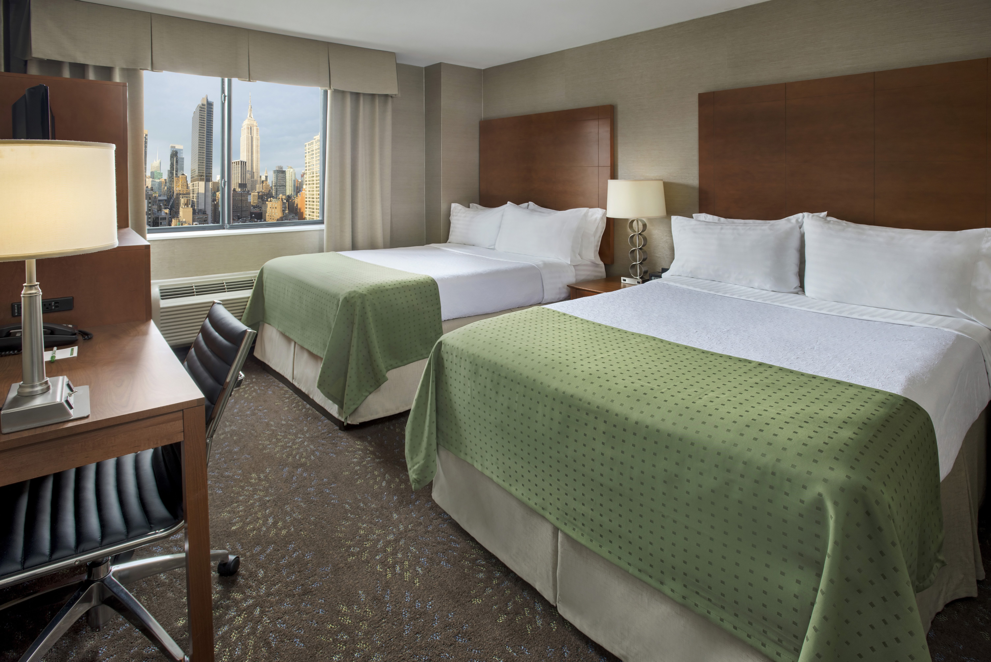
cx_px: 496
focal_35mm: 17
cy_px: 331
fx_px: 468
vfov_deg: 70.5
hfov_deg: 93.3
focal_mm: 17
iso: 400
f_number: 8
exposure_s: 1/15
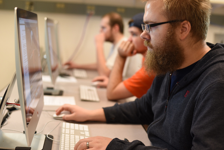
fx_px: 311
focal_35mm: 50
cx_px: 112
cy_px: 75
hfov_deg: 39.6
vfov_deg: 27.0
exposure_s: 1/160
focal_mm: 50
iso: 800
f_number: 2.5
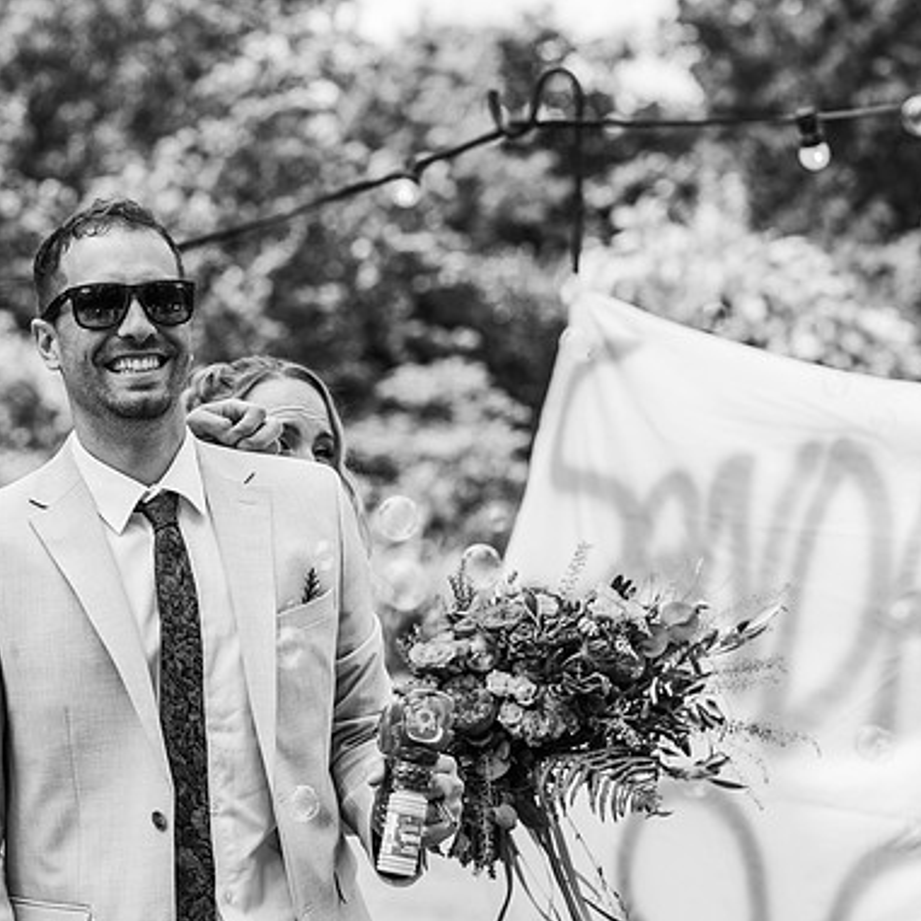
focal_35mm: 110
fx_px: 3311
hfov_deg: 15.8
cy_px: 462
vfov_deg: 15.8
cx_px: 225
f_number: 4
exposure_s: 1/800
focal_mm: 85
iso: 100
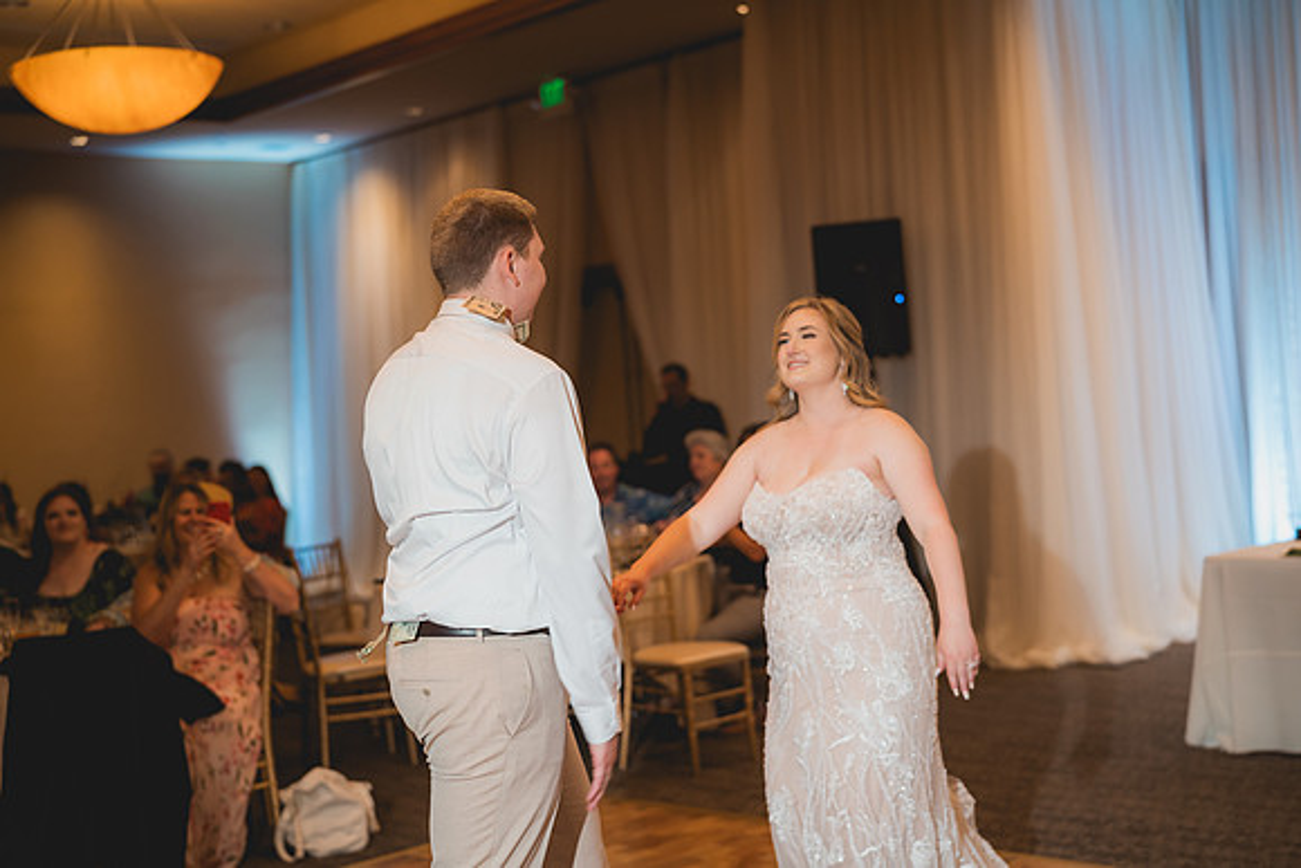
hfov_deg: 39.6
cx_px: 650
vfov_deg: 27.0
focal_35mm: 50
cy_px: 434
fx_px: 1807
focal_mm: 50
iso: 1250
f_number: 2
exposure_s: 1/250
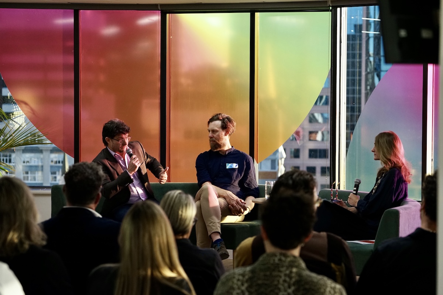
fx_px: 1267
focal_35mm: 103
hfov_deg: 19.8
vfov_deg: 13.3
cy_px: 148
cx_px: 222
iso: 2000
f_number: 5
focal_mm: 103
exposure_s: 1/320
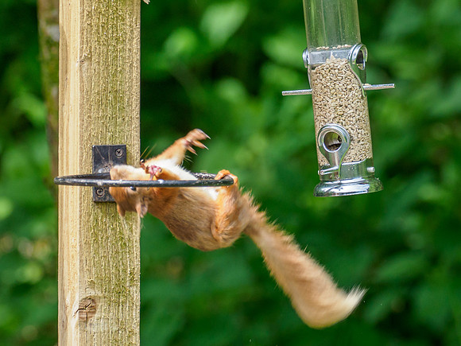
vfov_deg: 1.3
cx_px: 305
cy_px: 144
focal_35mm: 1103
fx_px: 14693
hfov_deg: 1.8
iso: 320
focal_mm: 300
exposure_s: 1/640
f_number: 4.5
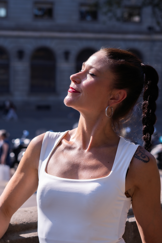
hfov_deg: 18.2
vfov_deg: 27.0
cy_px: 122
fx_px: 506
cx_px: 81
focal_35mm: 75
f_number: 3.5
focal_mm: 50
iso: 100
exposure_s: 1/1000
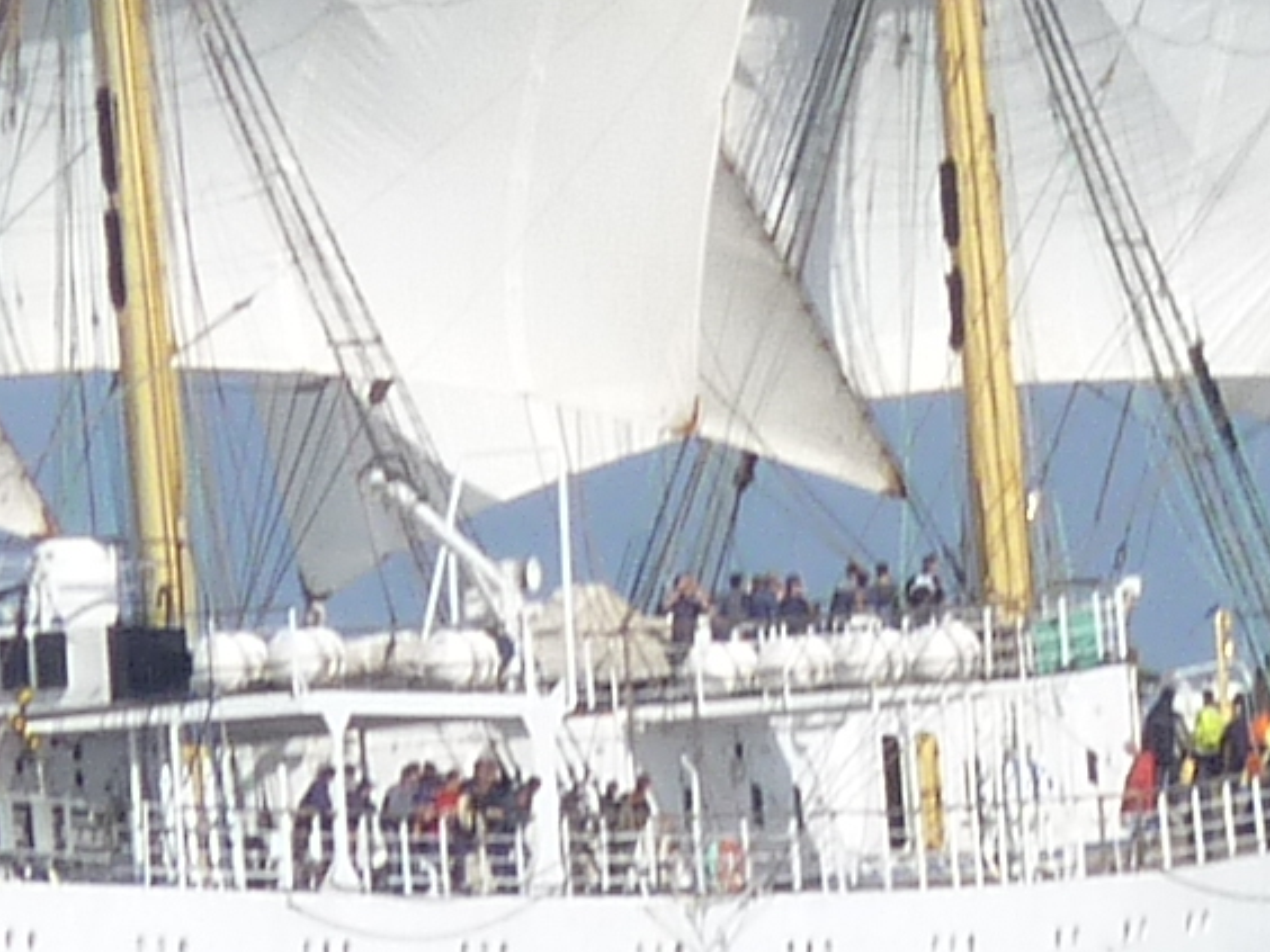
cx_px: 1621
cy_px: -284
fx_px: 70992
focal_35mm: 1935
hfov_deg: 1.0
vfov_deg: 0.8
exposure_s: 1/500
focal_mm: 48.6
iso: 80
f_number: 5.6
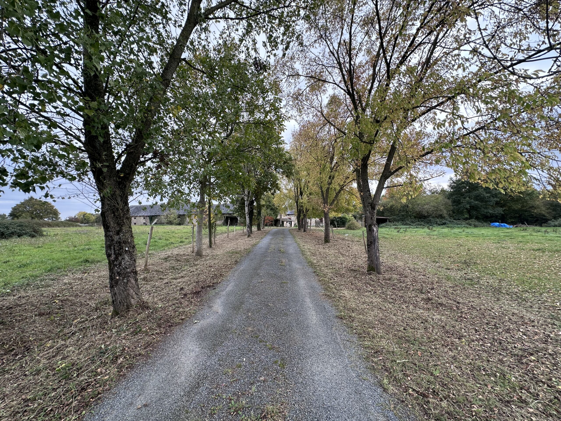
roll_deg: +0.8
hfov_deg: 102.1
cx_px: 280
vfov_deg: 85.7
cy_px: 210
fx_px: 227
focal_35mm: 14
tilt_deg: +2.5
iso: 40
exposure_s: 1/225
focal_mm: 2.22
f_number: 2.2
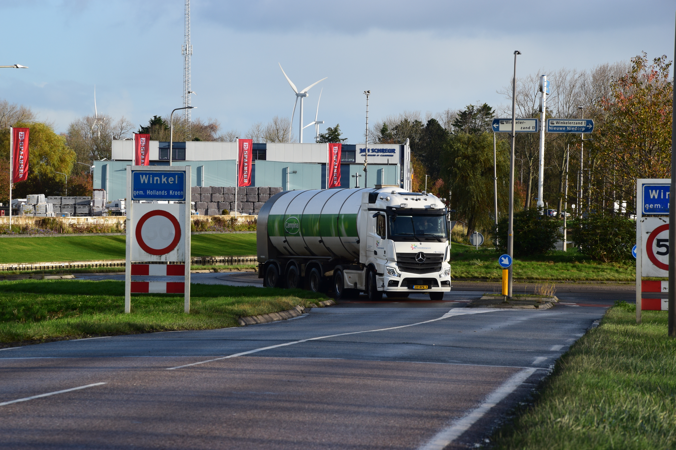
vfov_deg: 8.7
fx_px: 2957
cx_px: 338
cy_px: 225
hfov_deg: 13.0
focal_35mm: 158
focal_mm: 105
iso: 400
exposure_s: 1/400
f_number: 11
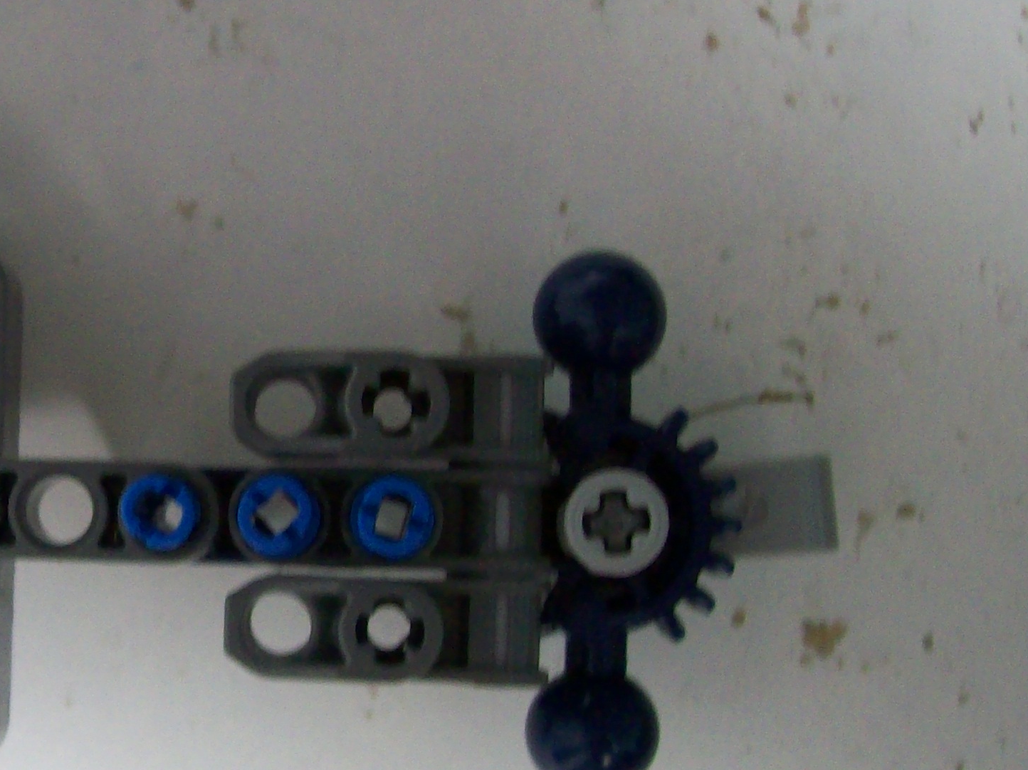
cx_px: 56
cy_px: 475
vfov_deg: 20.7
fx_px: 2108
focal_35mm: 71
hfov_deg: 26.3
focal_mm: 6
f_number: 2.7
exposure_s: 1/38.2
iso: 160
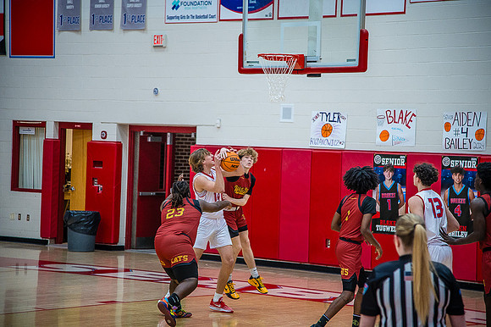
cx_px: 246
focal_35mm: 112
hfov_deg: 18.3
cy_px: 164
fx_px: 1527
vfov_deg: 12.2
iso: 2000
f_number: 4
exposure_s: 1/320
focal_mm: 112
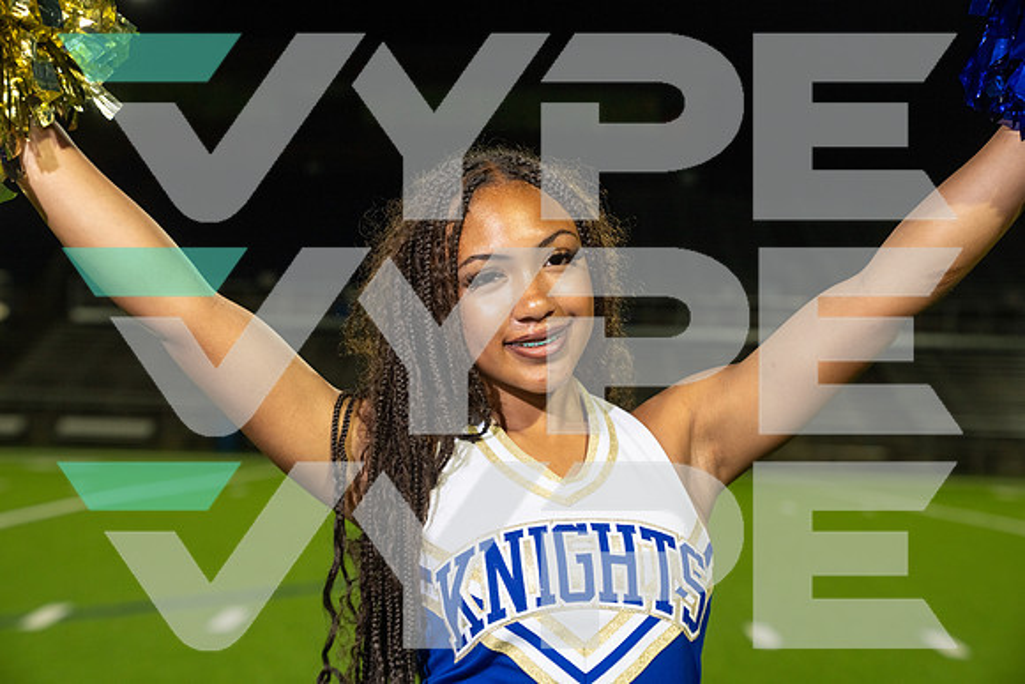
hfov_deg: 28.8
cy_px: 342
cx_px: 512
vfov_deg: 19.5
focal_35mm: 70
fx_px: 1993
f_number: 4.5
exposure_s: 1/200
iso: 1000
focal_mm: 70
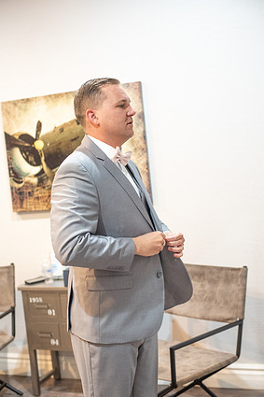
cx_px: 135
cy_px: 204
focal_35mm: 53
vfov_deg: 37.5
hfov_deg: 25.5
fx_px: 583
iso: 2500
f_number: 2.8
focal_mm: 50
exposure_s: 1/100
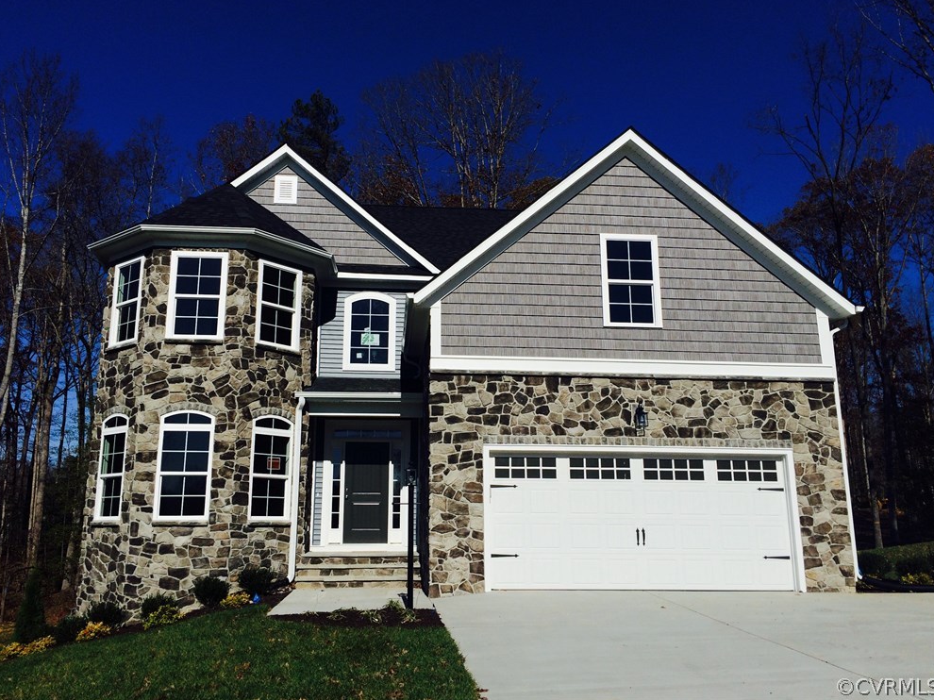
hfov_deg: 60.0
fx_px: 809
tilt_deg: +11.1
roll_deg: +0.5
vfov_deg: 46.8
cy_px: 340
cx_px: 461
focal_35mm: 30
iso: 40
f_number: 2.2
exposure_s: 1/6849
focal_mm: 4.15
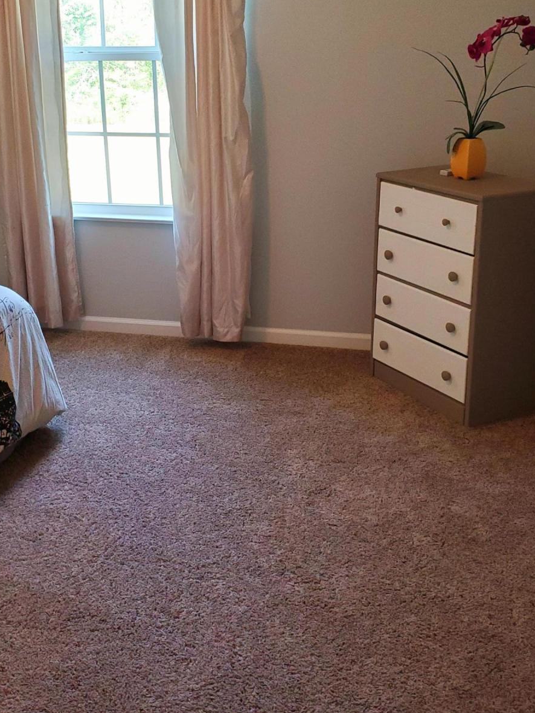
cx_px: 212
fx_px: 907
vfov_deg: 42.9
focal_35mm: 44
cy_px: 309
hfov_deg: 32.8
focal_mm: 4.3
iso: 320
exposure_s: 1/39
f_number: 2.4
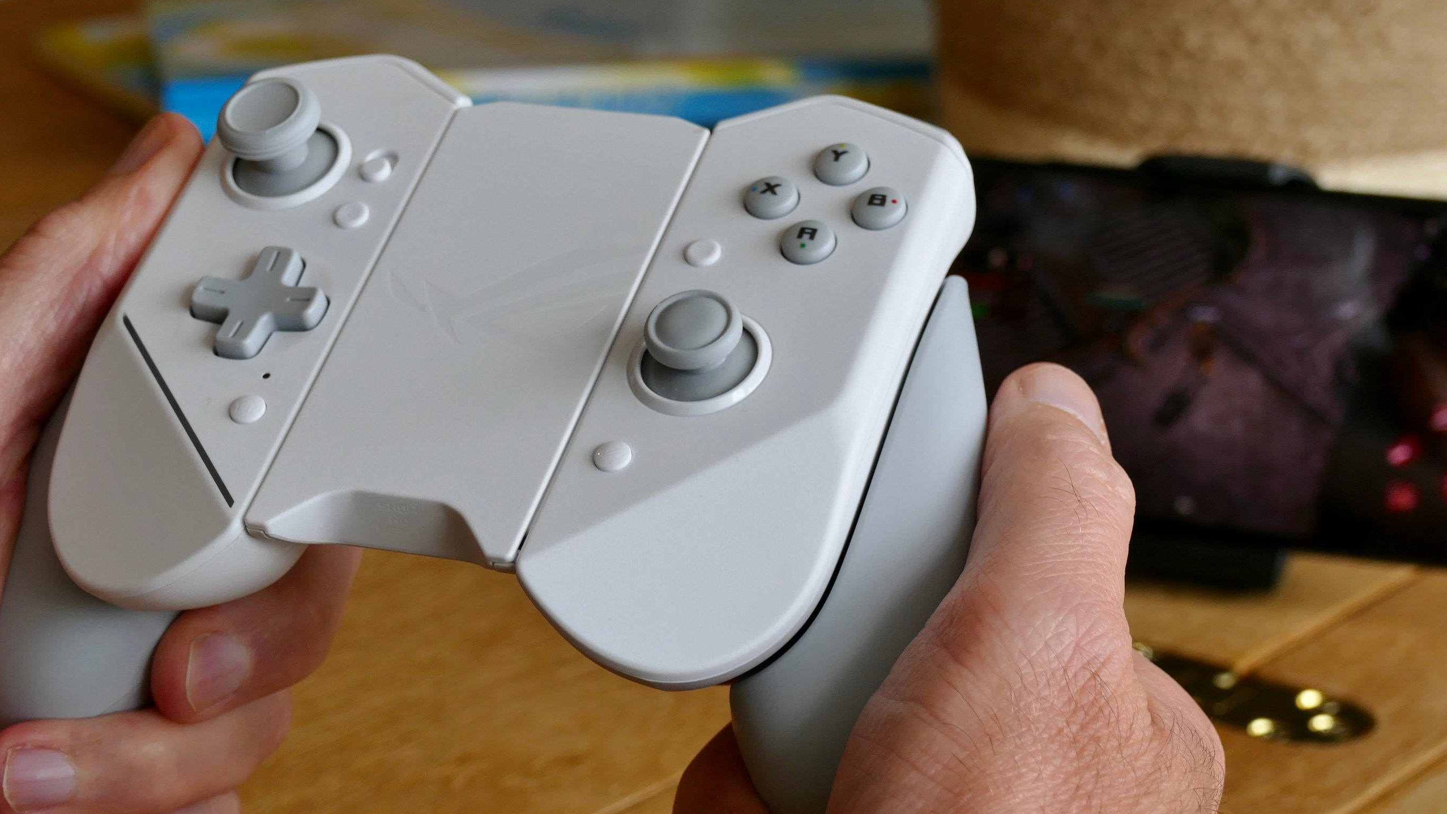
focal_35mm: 95
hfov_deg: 22.5
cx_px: 756
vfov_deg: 12.7
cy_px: 470
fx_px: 3645
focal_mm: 29.94
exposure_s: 1/80
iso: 160
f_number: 4.5
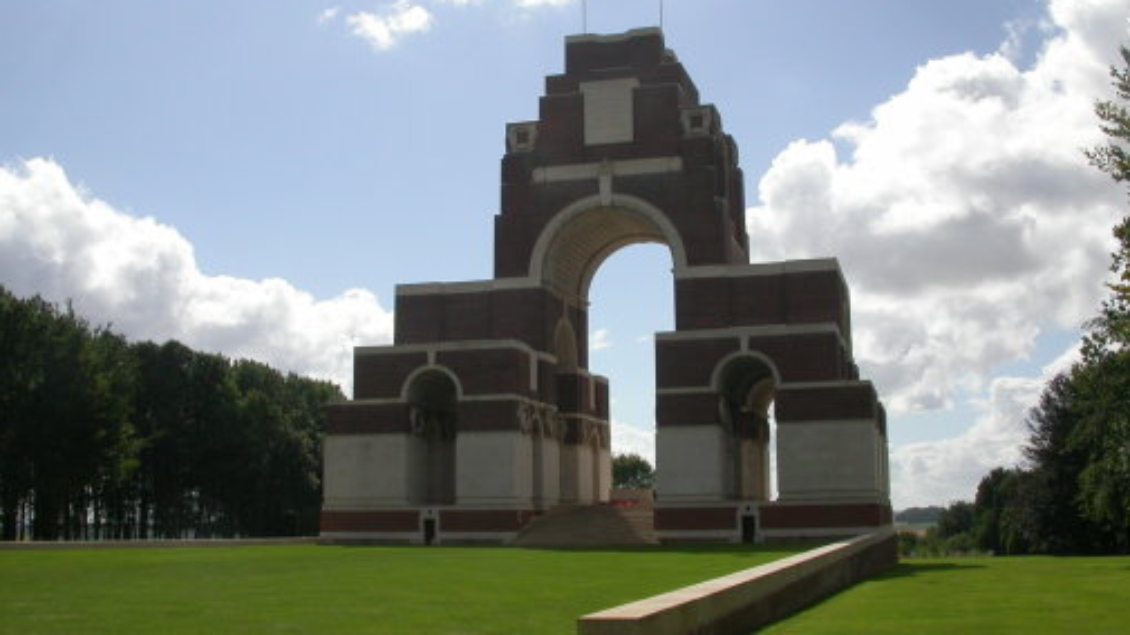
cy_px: 313
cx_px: 571
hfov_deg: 48.4
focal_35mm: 42
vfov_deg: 28.3
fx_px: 1258
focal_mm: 7.85
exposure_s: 1/690
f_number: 7.5
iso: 100
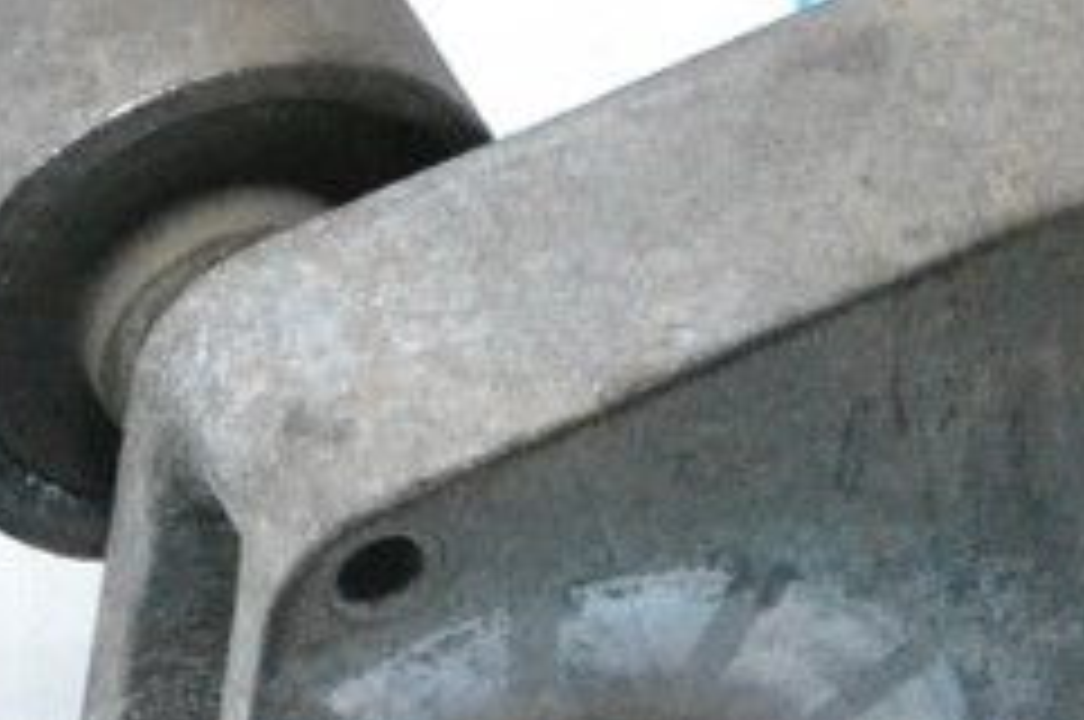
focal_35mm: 281
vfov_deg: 4.9
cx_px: 1705
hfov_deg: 7.2
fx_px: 8450
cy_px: 524
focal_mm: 44
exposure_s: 1/160
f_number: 9
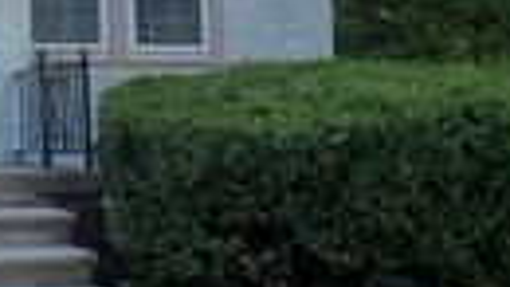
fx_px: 1473
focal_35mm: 109
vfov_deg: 10.8
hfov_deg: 18.7
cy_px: -120
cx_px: -82
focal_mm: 4.3
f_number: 2.4
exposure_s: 1/385
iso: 50
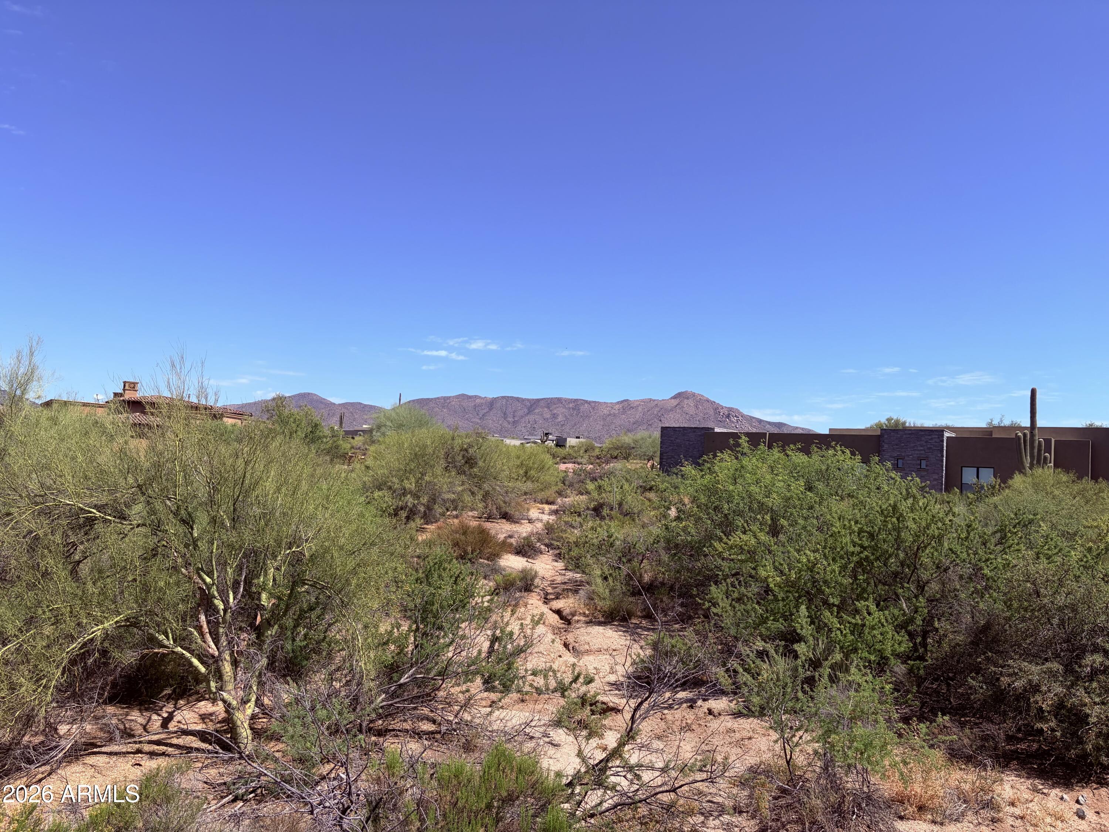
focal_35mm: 26
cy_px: 416
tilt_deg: +4.9
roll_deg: -2.5
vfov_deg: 53.1
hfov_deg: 67.3
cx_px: 554
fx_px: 833
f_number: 1.6
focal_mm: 5.96
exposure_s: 1/3448
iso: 50
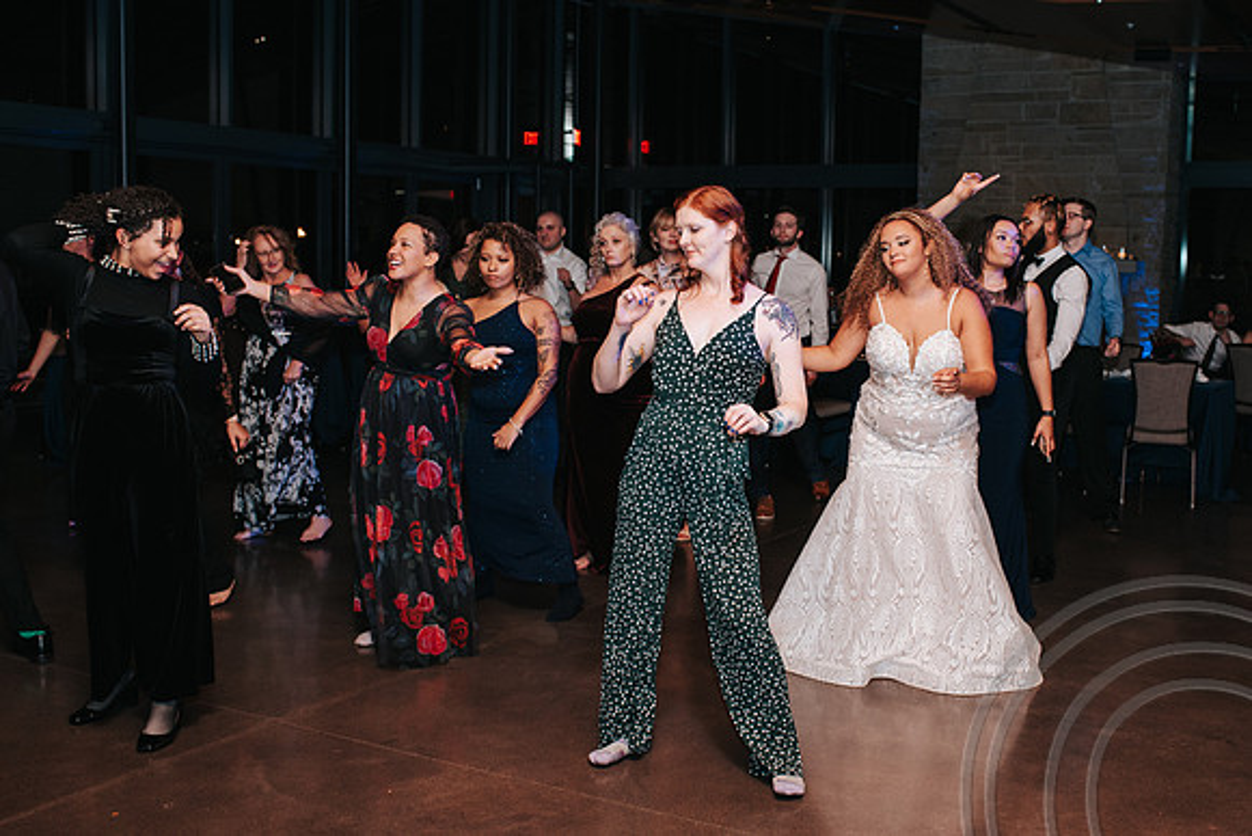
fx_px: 1425
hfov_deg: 47.3
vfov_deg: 32.7
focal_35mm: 41
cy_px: 408
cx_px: 722
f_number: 3.5
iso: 1000
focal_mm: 35
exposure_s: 1/200
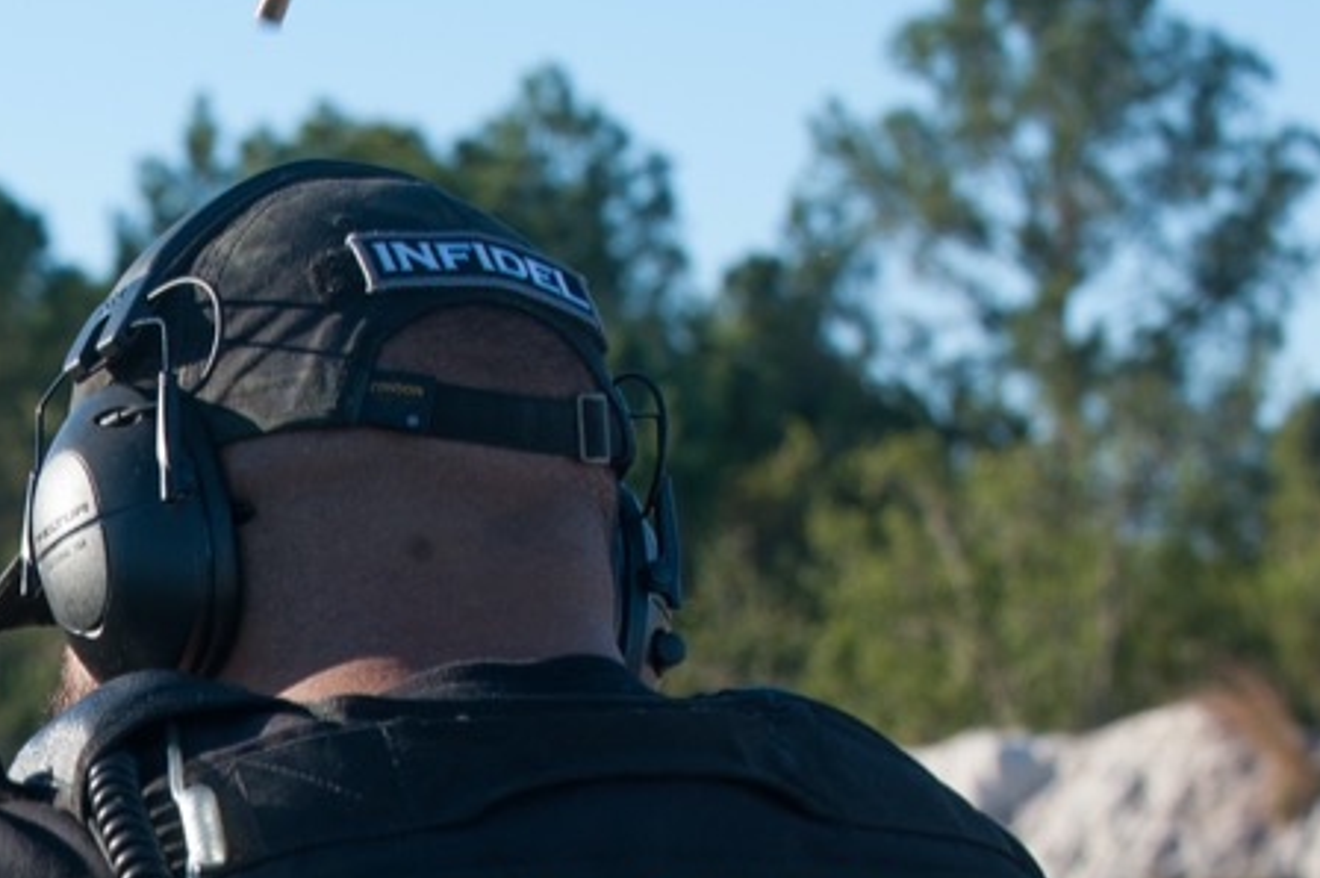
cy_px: 1043
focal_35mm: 209
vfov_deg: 6.5
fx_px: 7657
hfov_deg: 9.7
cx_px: -295
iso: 200
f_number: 8
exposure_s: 1/250
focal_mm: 78
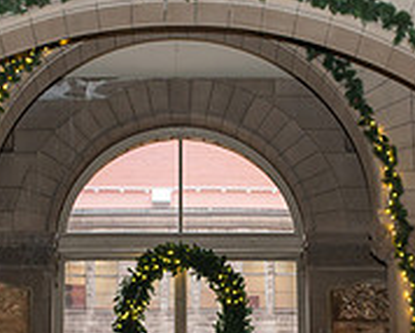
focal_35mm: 126
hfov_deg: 15.2
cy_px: 317
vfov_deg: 12.2
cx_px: 181
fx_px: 1550
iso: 1000
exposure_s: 1/200
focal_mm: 35
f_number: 3.5
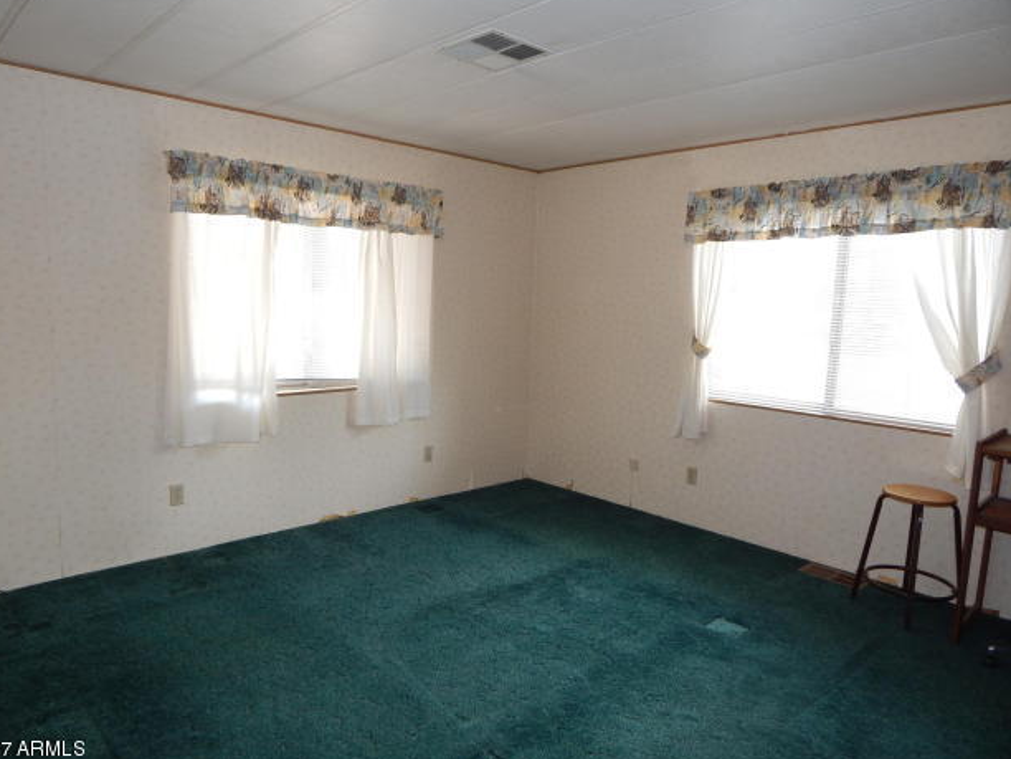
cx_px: 484
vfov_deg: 58.9
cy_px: 385
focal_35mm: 23
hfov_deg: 73.9
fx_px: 672
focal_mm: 4
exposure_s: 1/30
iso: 125
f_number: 3
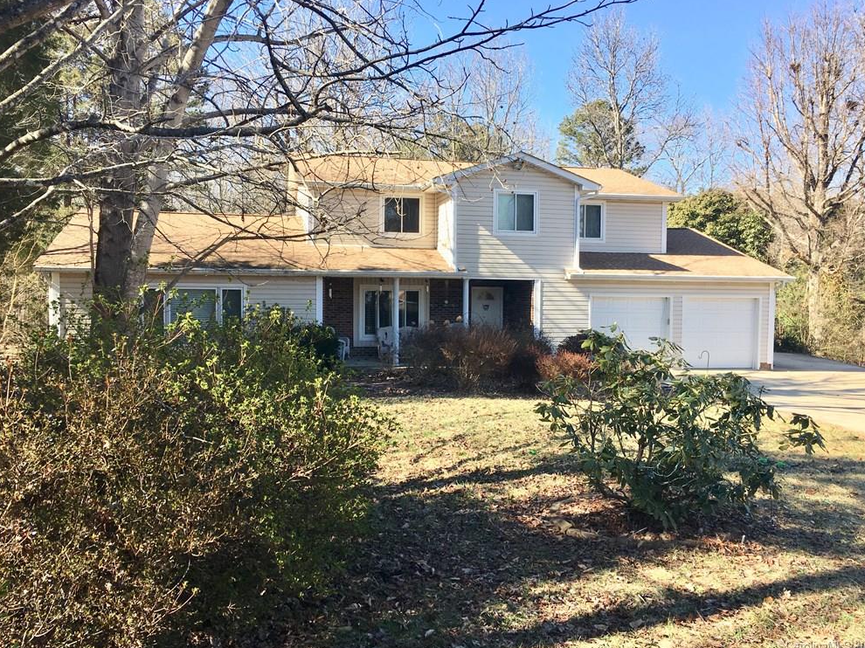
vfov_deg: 46.8
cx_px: 438
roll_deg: -1.8
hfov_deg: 60.0
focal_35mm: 30
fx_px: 749
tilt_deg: -2.4
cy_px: 318
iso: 25
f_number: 2.2
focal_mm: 4.15
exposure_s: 1/596
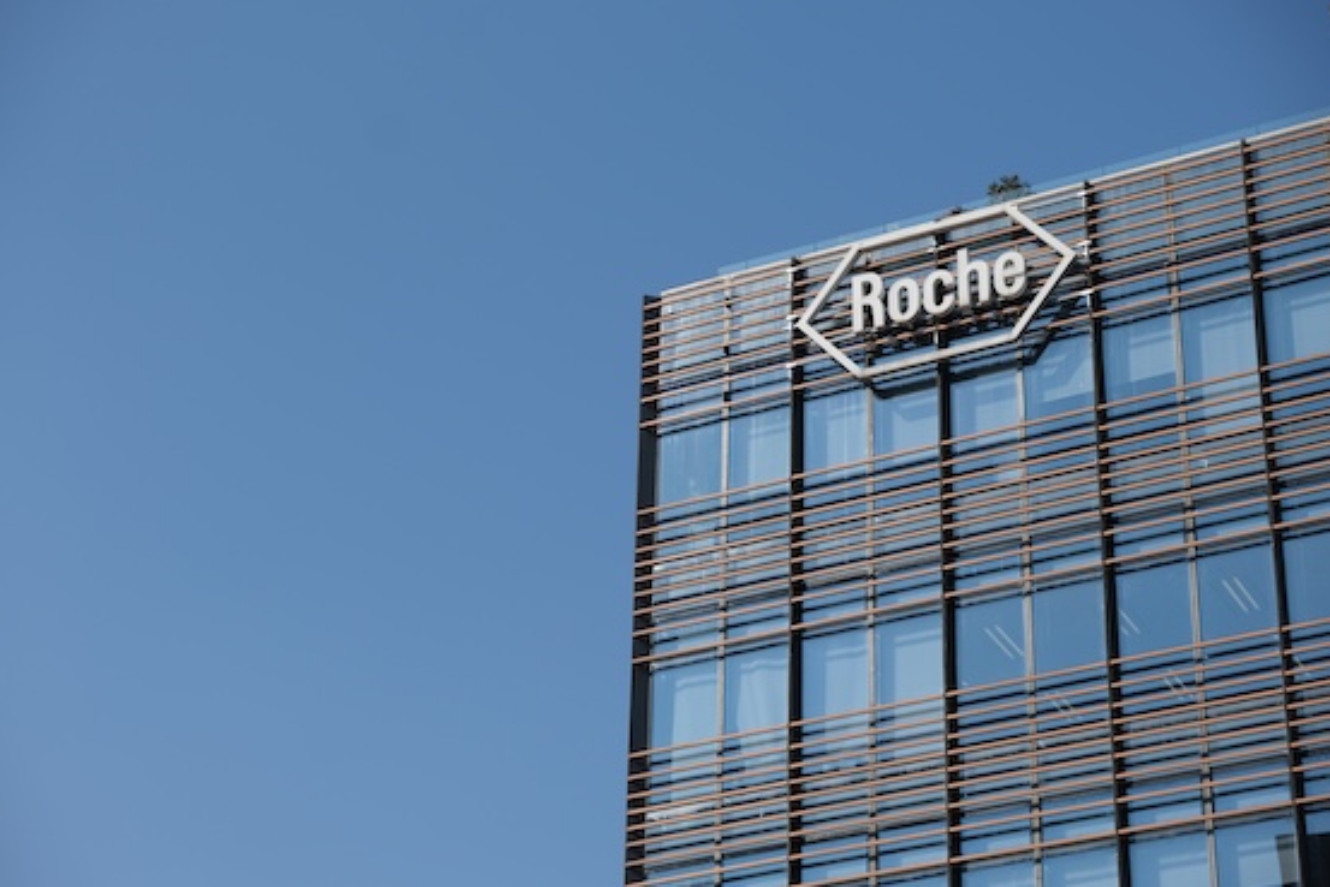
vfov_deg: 16.3
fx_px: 3104
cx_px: 671
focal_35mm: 84
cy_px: 441
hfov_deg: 24.2
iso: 160
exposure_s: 1/1000
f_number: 5.6
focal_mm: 55
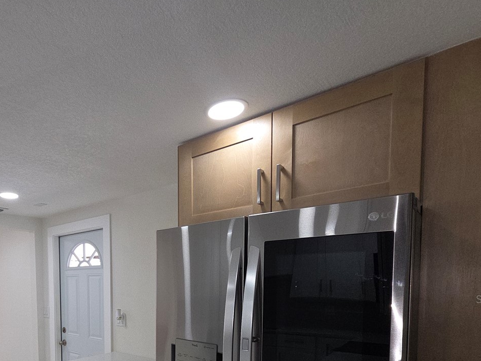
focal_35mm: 22
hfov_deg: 70.9
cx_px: 117
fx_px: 306
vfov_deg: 55.8
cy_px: 299
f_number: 2.2
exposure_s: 1/120
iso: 100
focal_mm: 2.2
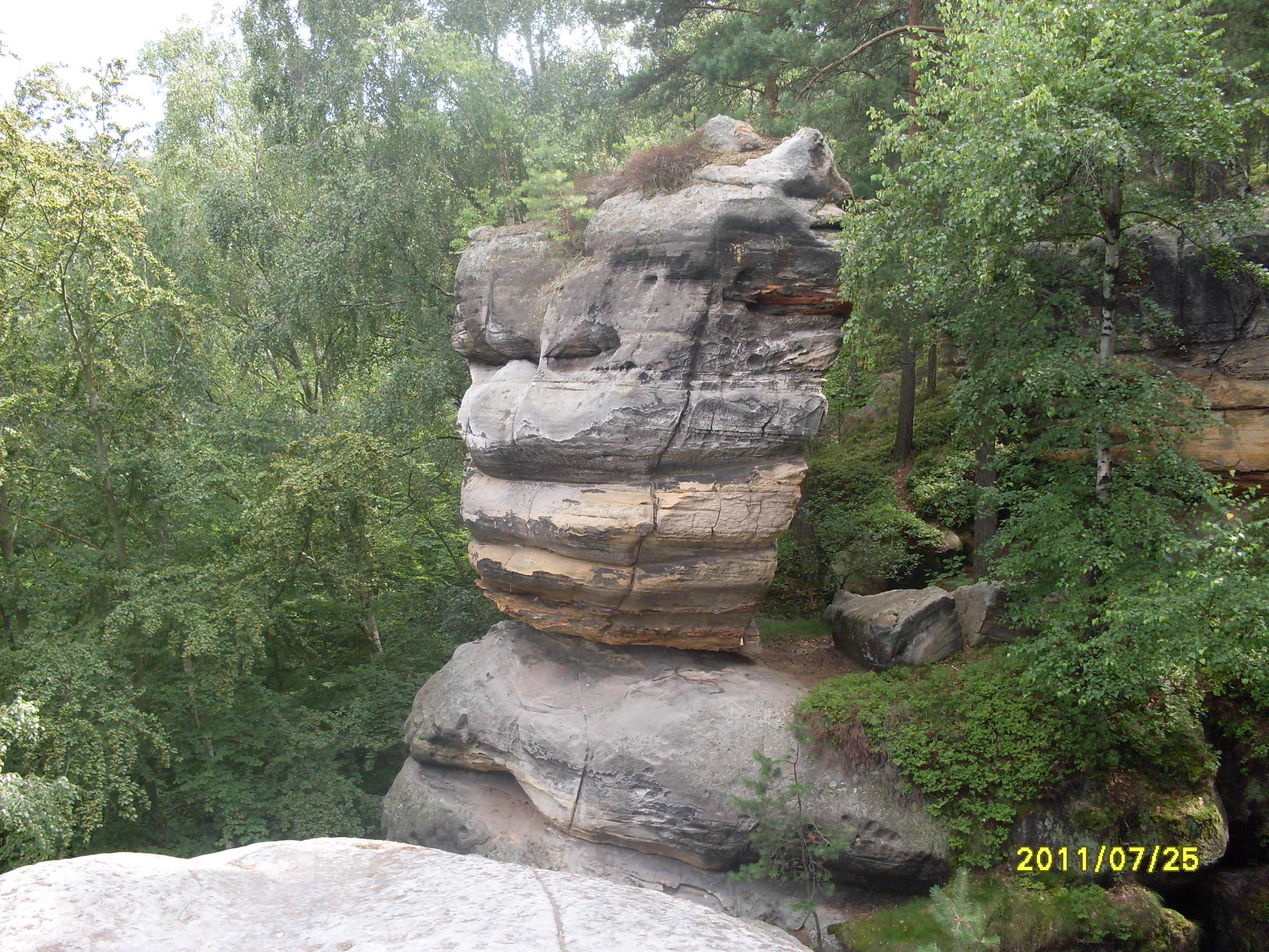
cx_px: 634
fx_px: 1393
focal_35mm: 38
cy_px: 476
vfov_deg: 37.7
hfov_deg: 49.0
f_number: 2.8
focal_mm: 6.3
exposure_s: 1/180
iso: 80
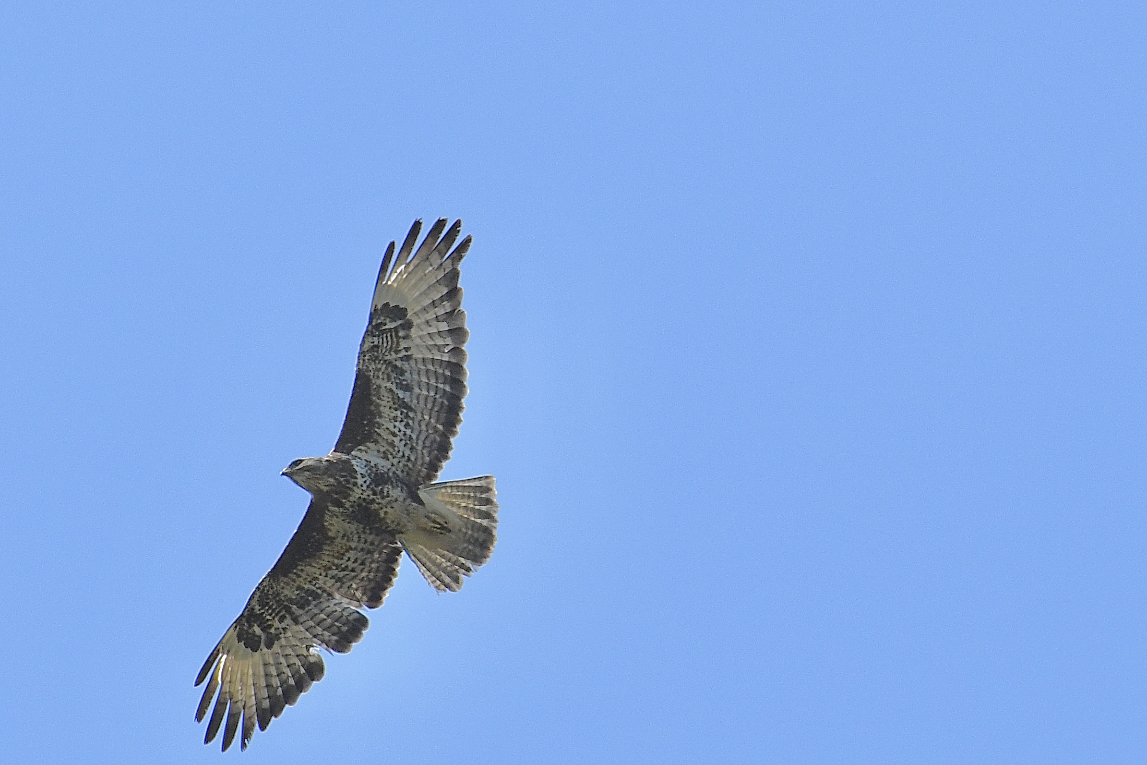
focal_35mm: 600
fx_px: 19114
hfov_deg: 3.4
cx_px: 574
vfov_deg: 2.3
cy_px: 382
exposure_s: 1/2000
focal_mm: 400
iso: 320
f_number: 8
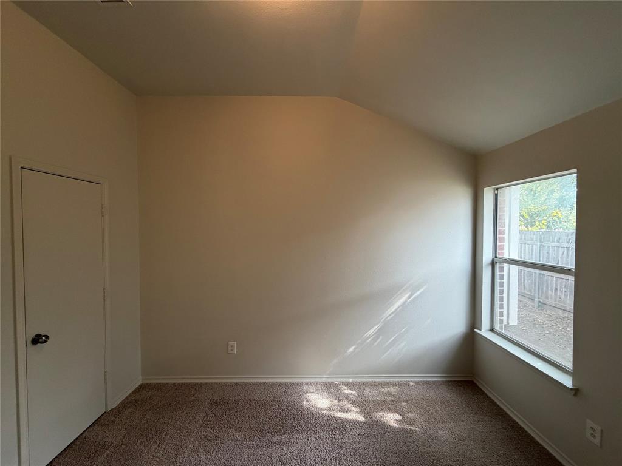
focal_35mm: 14
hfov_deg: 102.1
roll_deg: +0.8
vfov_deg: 85.7
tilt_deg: -1.7
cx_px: 311
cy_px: 233
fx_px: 252
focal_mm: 2.22
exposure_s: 1/120
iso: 320
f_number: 2.2
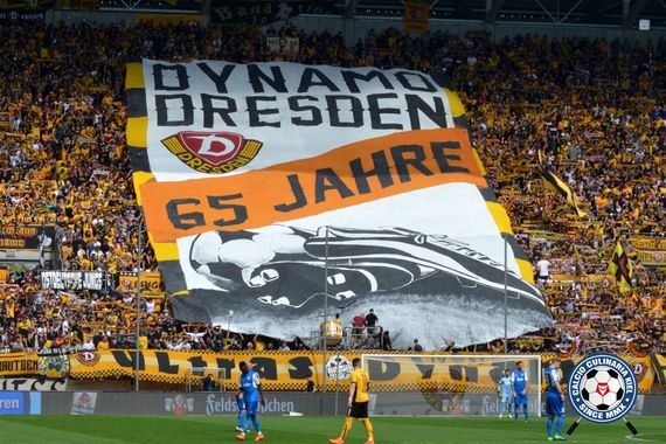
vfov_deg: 13.0
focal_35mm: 105
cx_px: 333
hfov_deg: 19.5
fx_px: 1942
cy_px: 222
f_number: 8
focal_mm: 70
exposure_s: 1/2000
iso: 640
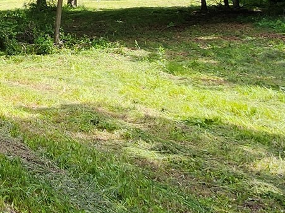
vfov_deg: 23.1
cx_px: -86
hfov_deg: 27.3
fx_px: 486
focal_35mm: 59
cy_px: -30
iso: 32
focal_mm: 1.7
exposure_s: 1/336
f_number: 2.2
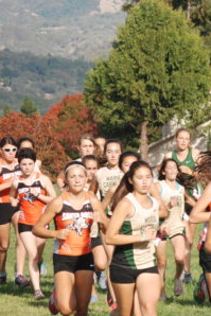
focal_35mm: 371
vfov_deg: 5.6
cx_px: 537
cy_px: 194
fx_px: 3258
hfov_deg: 3.6
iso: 400
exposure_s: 1/1000
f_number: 8
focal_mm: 72
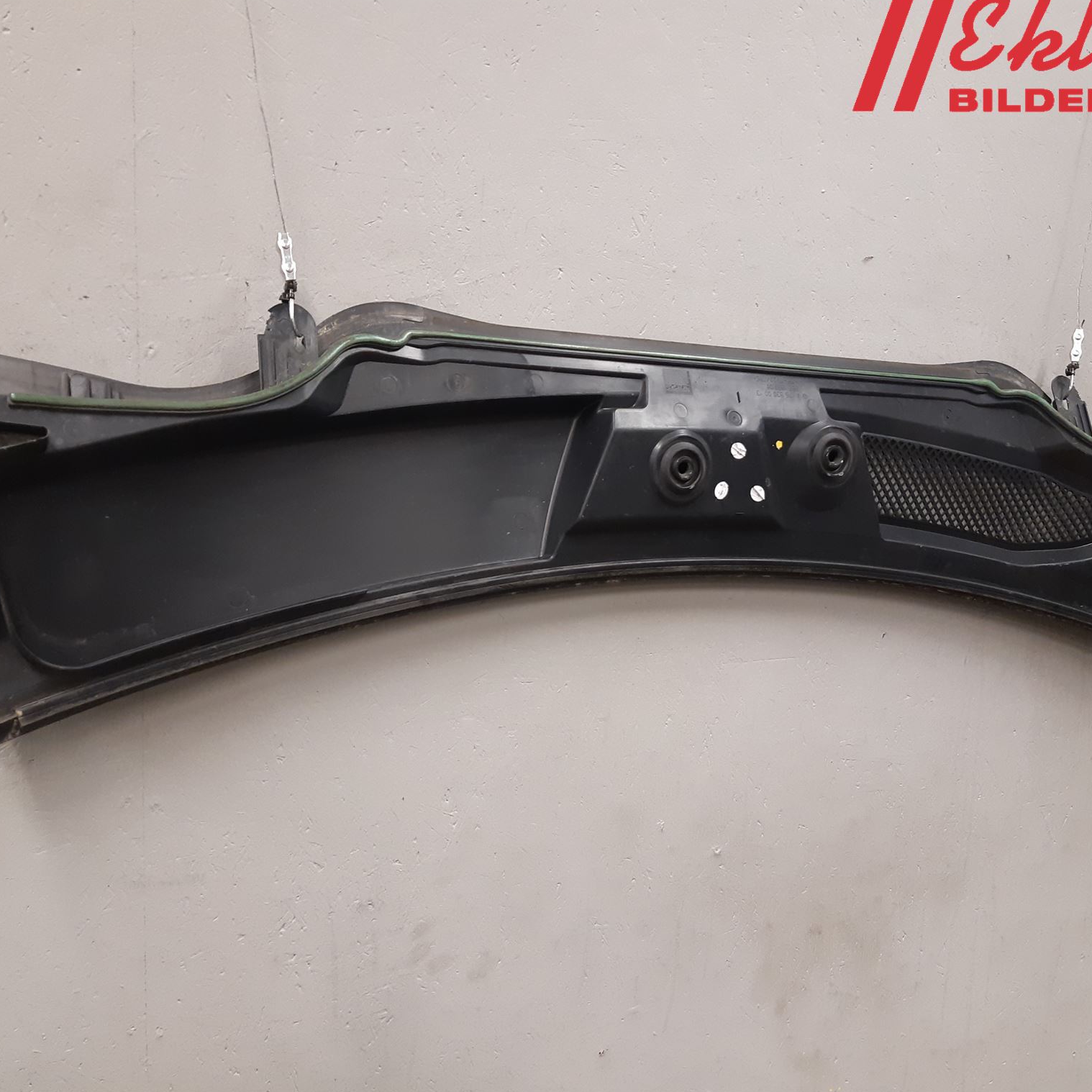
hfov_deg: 52.5
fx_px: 1106
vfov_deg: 52.5
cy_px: 542
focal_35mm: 31
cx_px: 558
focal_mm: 3.93
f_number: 1.7
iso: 200
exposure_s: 1/50
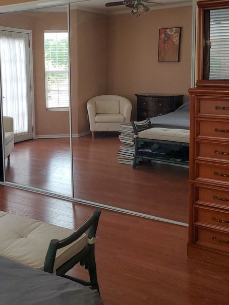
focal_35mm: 44
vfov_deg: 42.4
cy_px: 102
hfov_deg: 32.3
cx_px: 57
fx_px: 388
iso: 125
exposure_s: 1/60
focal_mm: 4.3
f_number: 2.4
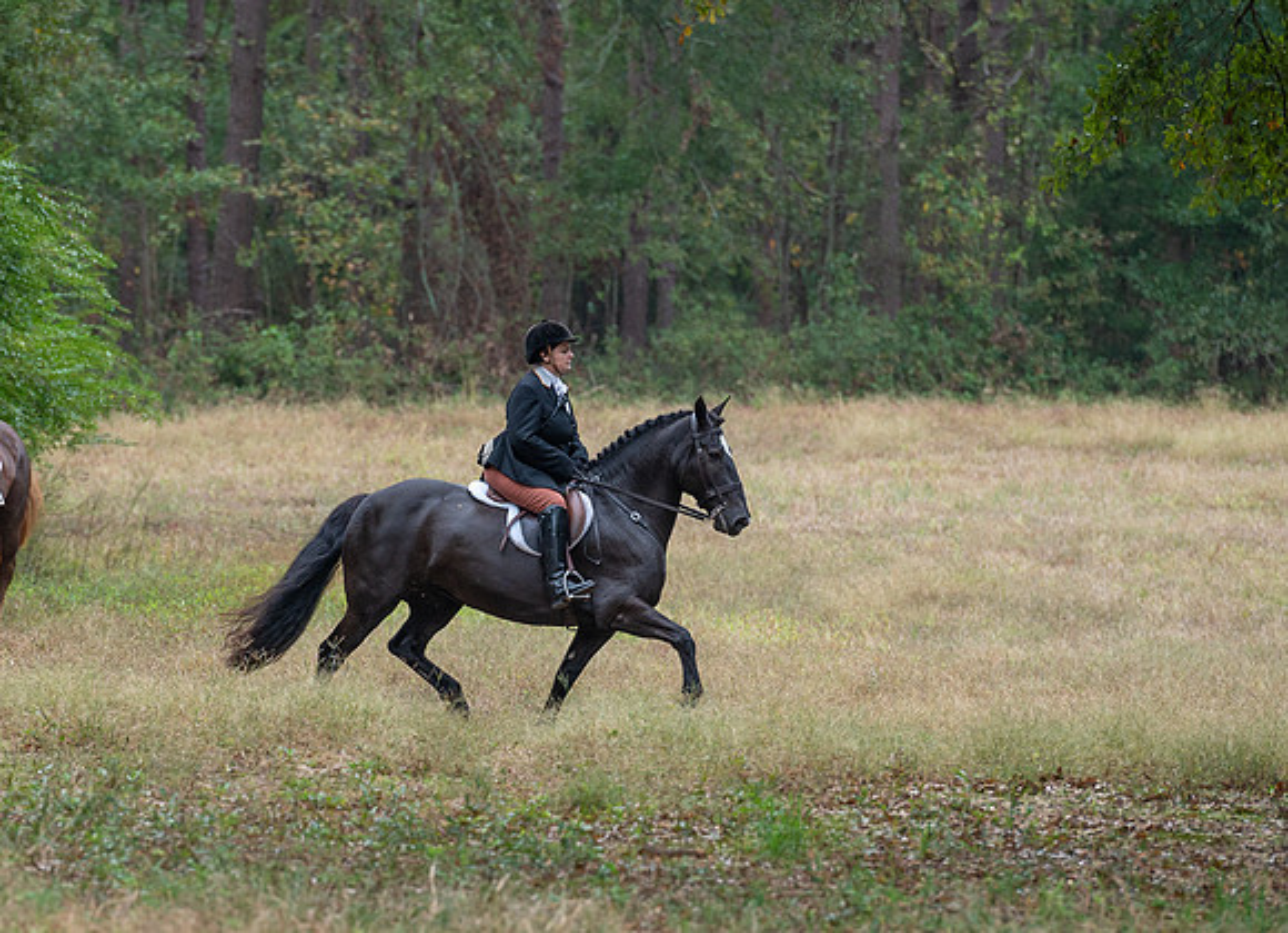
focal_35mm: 367
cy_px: 789
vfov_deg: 4.0
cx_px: 400
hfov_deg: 5.5
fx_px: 13494
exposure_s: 1/500
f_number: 4
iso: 500
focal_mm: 200
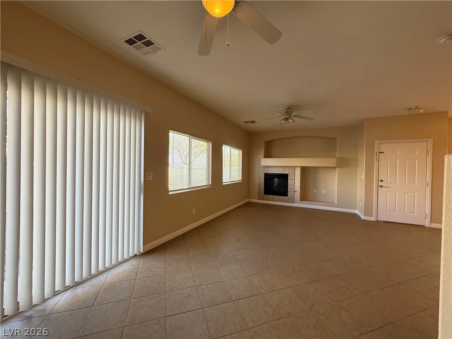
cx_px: 226
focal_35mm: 14
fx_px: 183
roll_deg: -1.0
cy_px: 170
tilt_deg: +0.0
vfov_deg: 85.7
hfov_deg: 102.1
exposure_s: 1/120
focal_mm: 2.22
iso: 160
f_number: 2.2
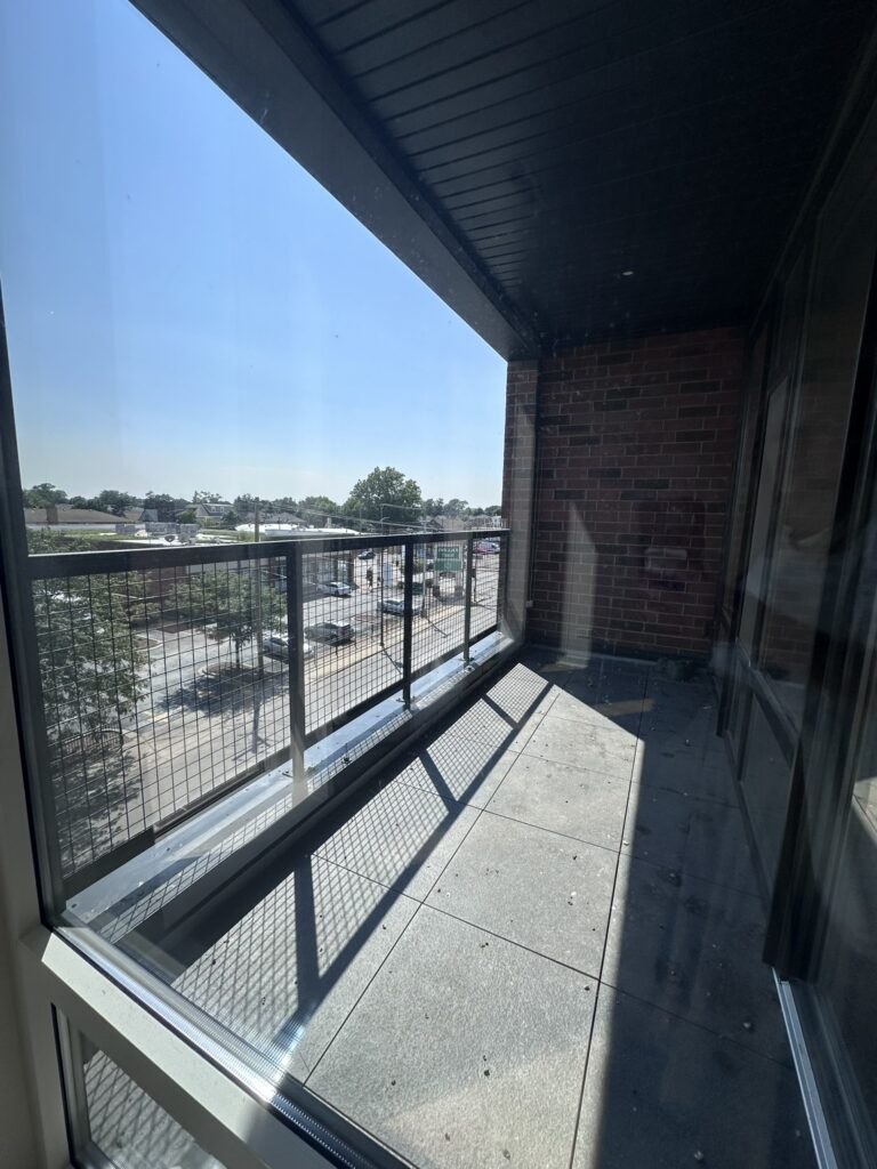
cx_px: 438
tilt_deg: -7.8
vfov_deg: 102.1
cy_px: 584
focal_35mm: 14
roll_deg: -0.3
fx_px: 473
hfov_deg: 85.7
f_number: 2.2
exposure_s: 1/2304
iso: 50
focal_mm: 2.22
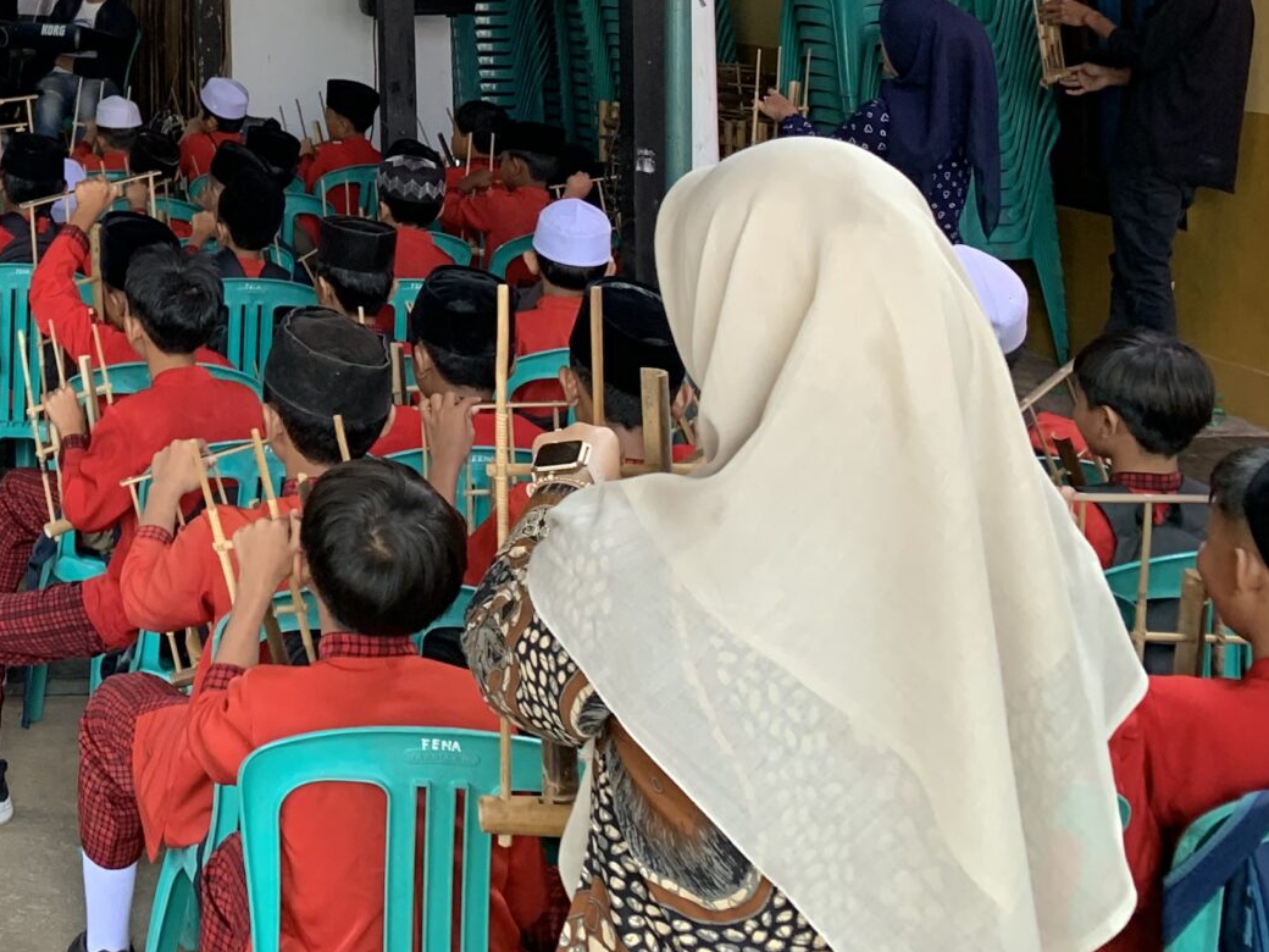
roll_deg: -0.1
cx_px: -240
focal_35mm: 64
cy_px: -150
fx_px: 2346
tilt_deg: +1.3
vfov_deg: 21.5
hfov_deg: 26.9
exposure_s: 1/98
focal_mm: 4.25
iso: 100
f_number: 1.8
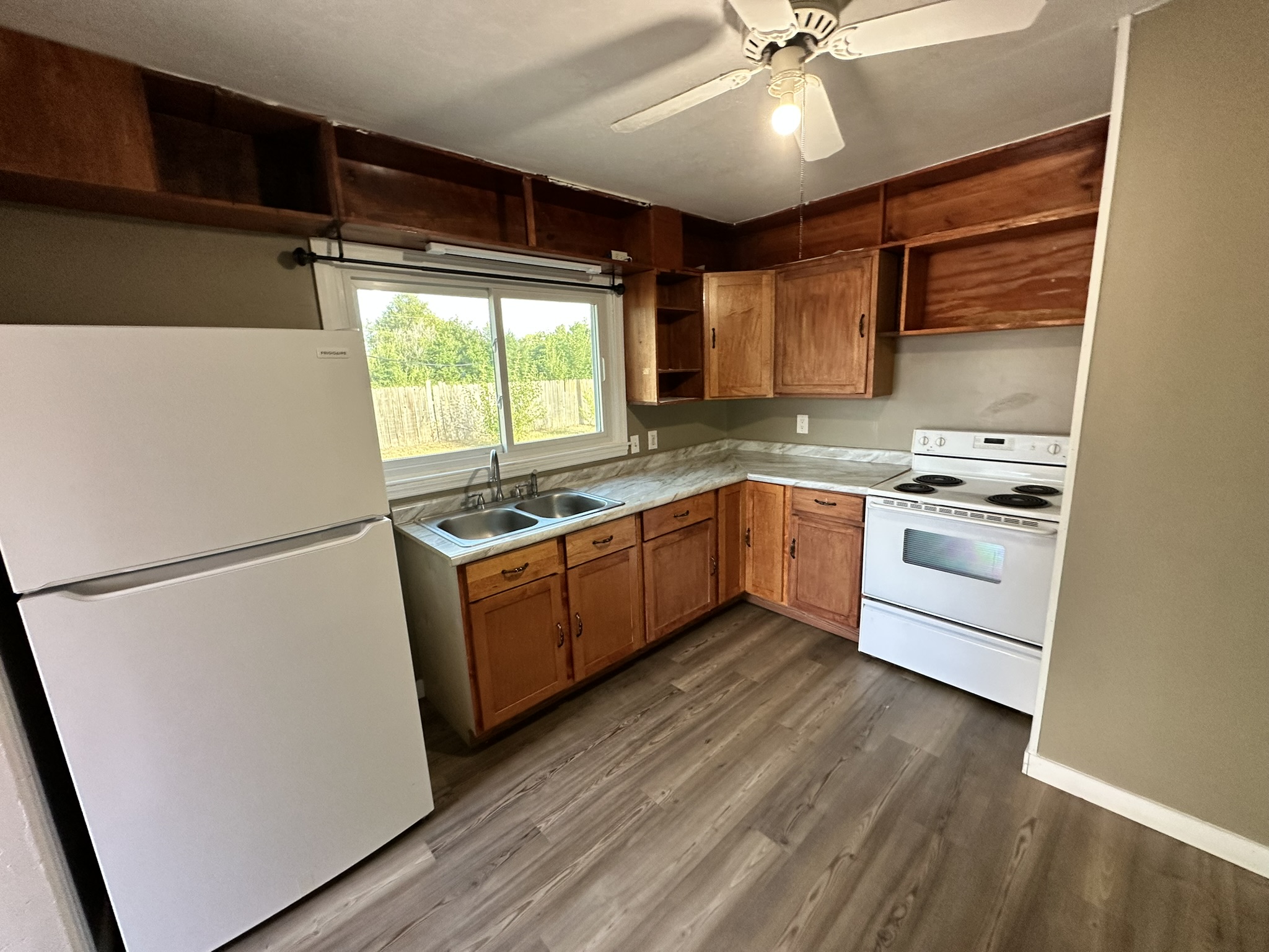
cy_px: 476
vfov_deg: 85.7
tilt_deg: -9.1
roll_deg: +5.2
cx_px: 634
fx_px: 513
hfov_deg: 102.1
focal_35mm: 14
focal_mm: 2.22
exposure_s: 1/60
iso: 160
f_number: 2.2
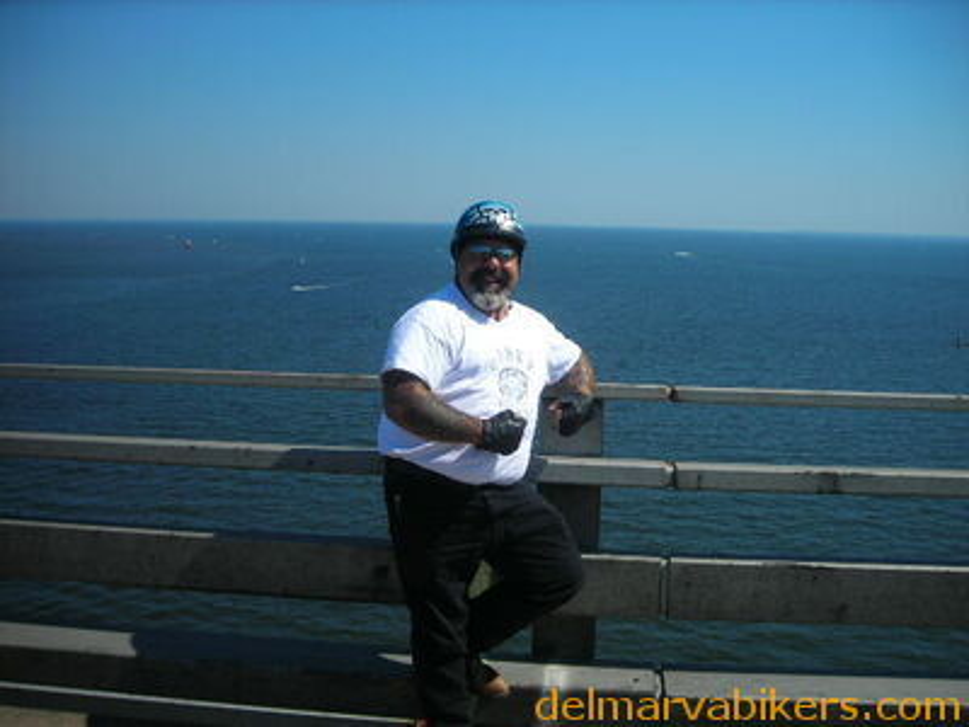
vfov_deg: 37.7
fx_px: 1064
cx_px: 484
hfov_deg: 49.0
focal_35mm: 38
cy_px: 364
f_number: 6.4
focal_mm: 6.3
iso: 50
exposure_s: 1/214
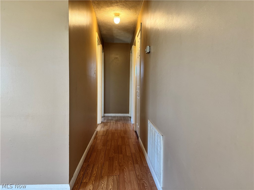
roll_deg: -0.6
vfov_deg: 56.8
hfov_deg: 71.6
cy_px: 95
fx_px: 176
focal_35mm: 24
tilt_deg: -3.3
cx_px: 127
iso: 160
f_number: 1.78
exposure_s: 1/120
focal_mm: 6.76
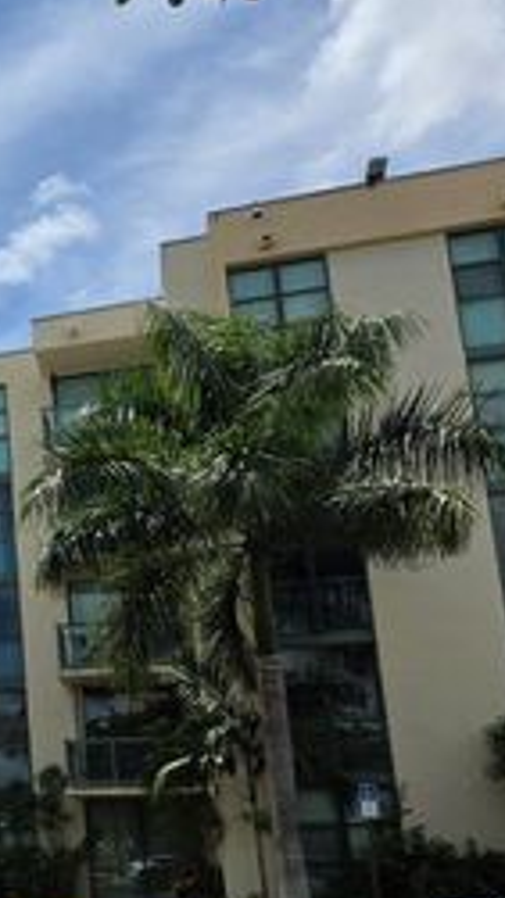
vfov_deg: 40.9
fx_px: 1191
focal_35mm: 50
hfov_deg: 19.5
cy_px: 585
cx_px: -337
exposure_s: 1/2969
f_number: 1.8
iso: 25
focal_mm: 5.4
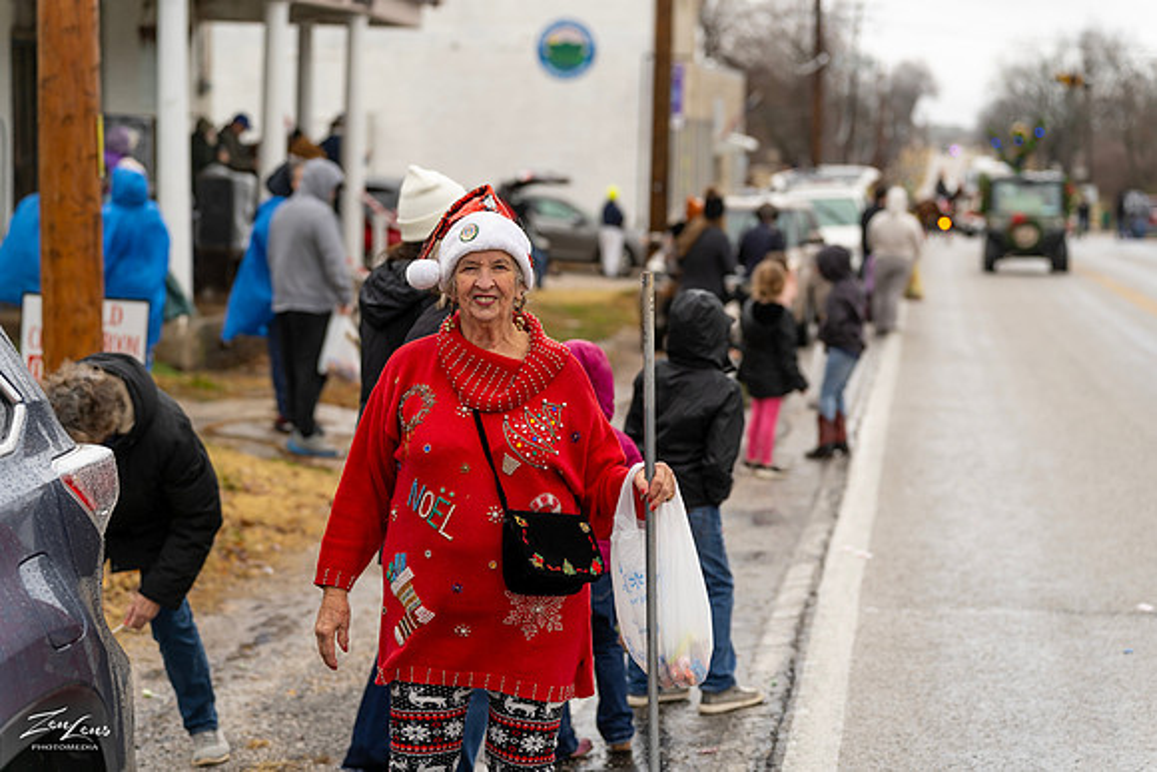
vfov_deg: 18.7
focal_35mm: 73
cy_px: 386
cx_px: 578
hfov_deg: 27.7
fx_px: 2347
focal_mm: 73
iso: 320
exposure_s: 1/640
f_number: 2.8
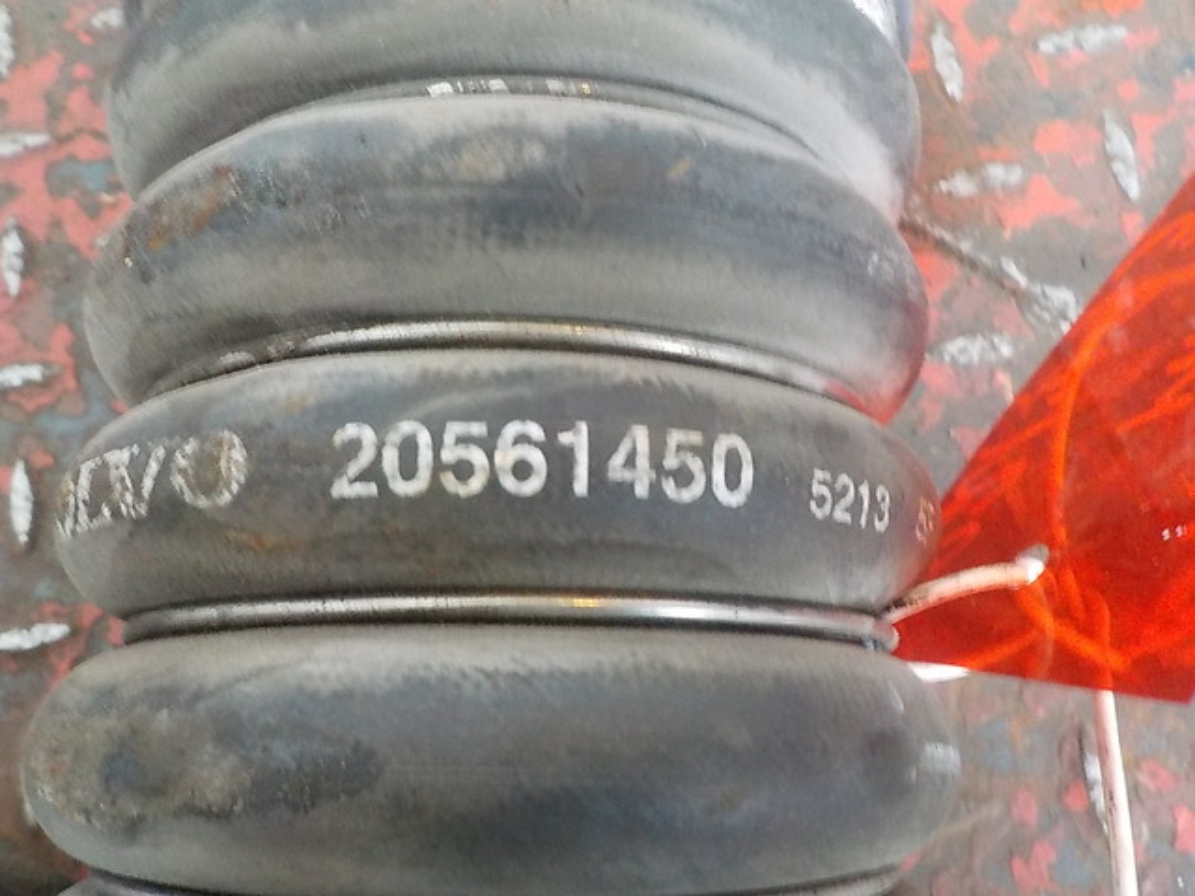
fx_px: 1036
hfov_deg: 60.0
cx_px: 598
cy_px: 448
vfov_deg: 46.8
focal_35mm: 30
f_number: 3.3
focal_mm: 4.1
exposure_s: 1/4
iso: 800
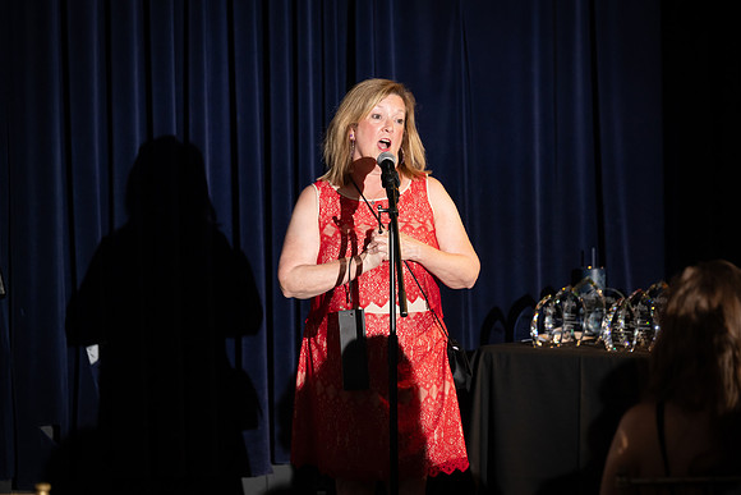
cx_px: 370
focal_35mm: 150
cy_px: 248
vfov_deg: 9.2
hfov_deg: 13.7
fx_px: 3088
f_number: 4.5
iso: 2500
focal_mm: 150
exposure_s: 1/200
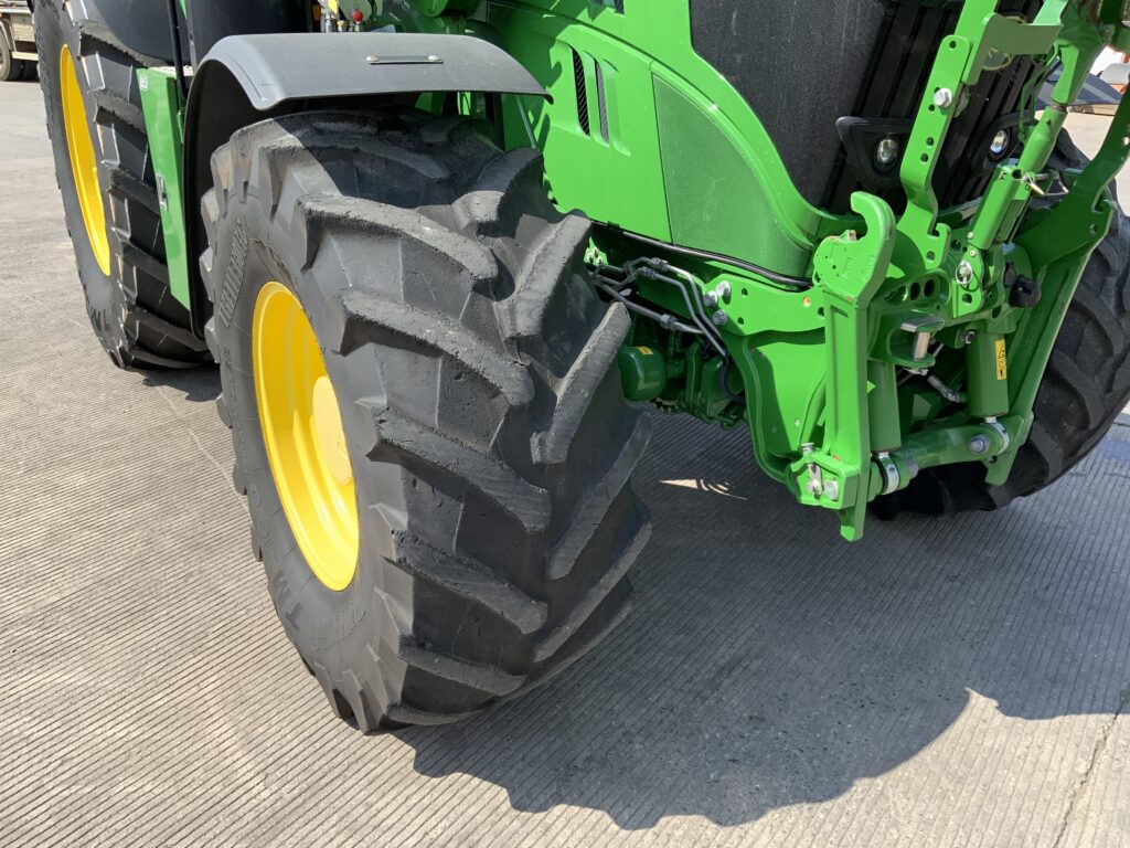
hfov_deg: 61.7
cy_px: 424
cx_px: 565
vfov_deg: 48.2
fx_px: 947
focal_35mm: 29
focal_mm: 3
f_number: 1.8
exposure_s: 1/912
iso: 16
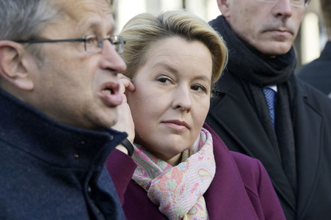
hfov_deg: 6.9
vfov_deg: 4.6
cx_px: 166
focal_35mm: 300
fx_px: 2756
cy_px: 110
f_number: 10
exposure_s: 1/400
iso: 2000
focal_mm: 300
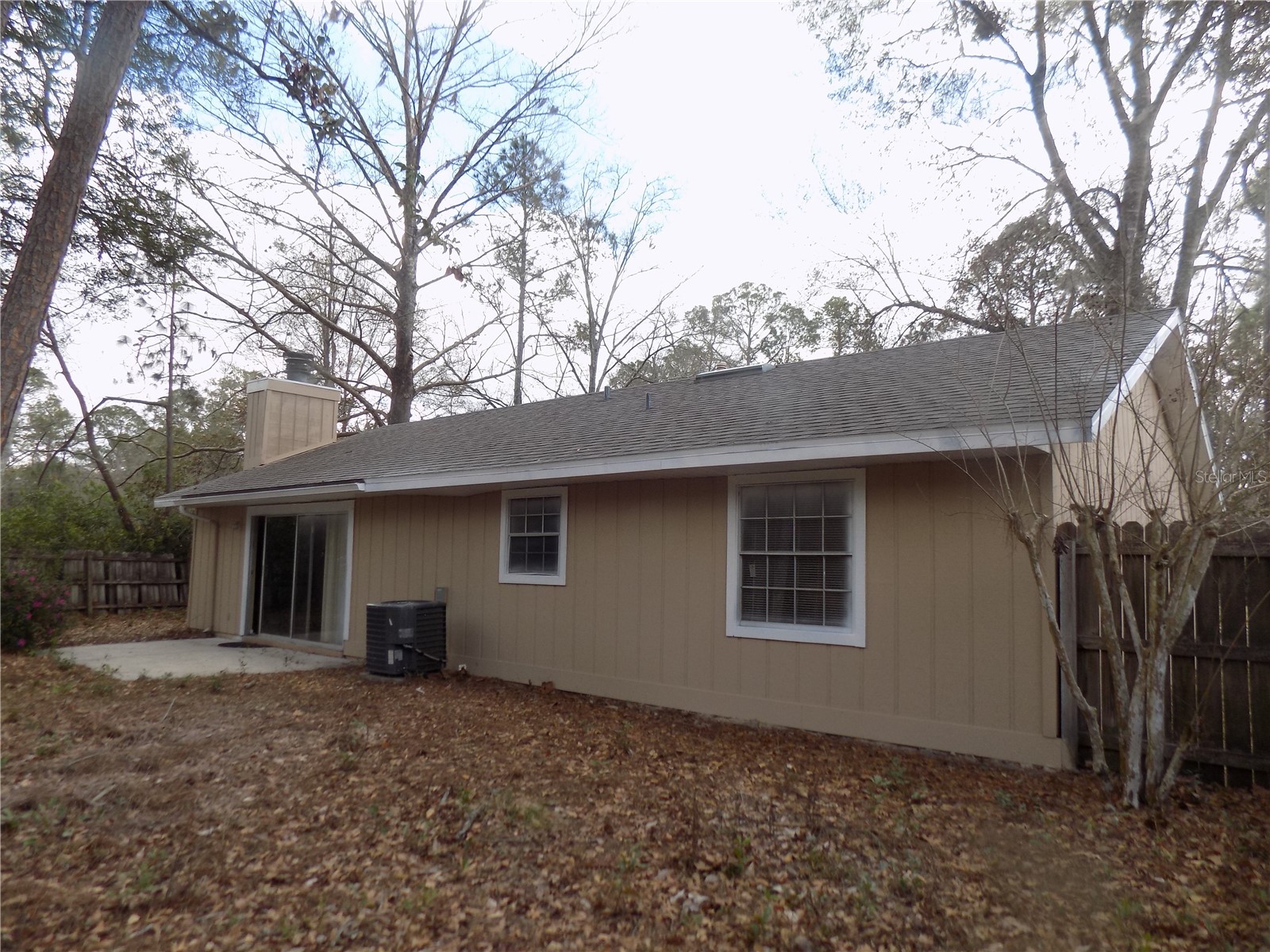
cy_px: 476
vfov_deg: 58.9
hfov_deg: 73.9
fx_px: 844
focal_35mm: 23
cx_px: 635
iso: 80
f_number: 3.1
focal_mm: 4
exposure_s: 1/250
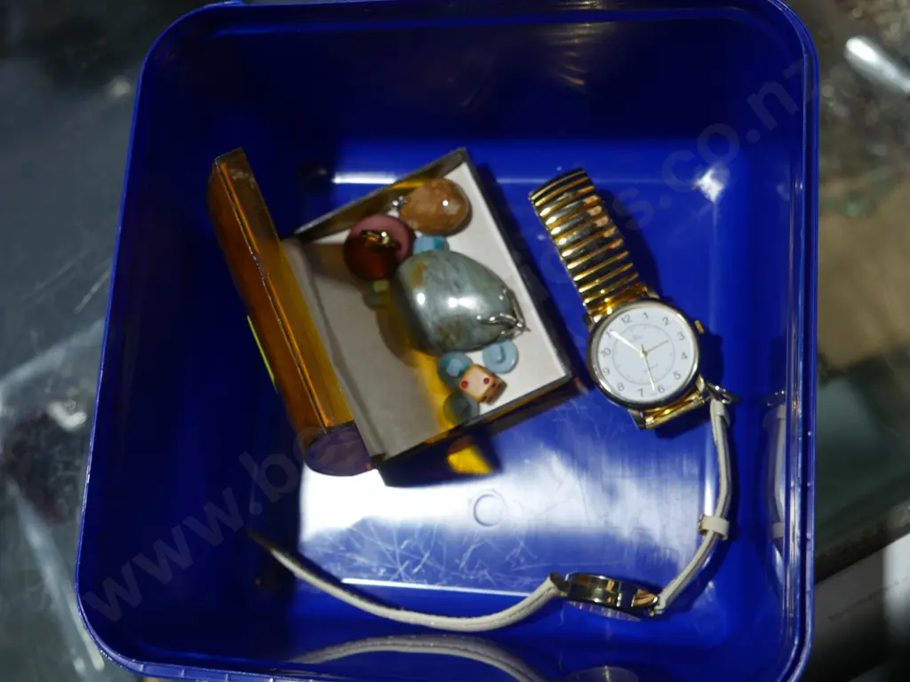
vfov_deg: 34.3
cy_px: 341
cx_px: 455
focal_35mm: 42
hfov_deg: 44.8
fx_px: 1104
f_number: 4.6
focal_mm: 21
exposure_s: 1/80
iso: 200
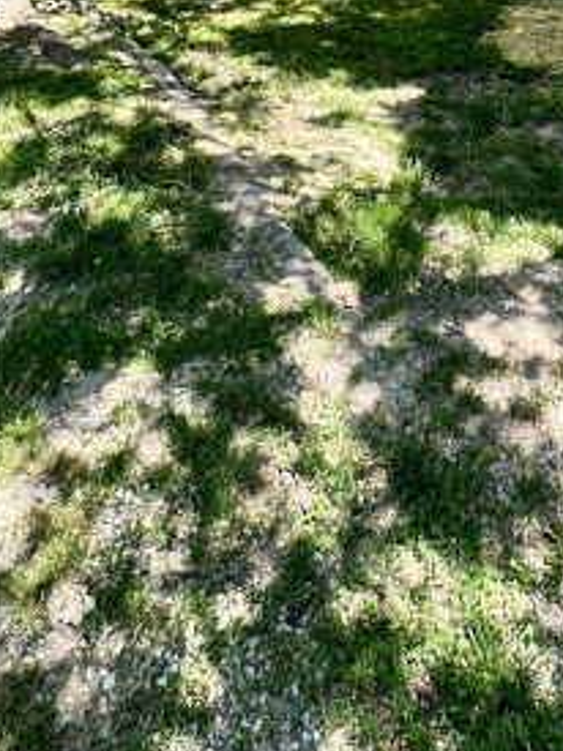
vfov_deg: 39.3
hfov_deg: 40.9
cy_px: -149
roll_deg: -0.1
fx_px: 738
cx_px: 404
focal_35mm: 34
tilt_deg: -4.9
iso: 40
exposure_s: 1/266
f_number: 2.2
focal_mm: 2.22
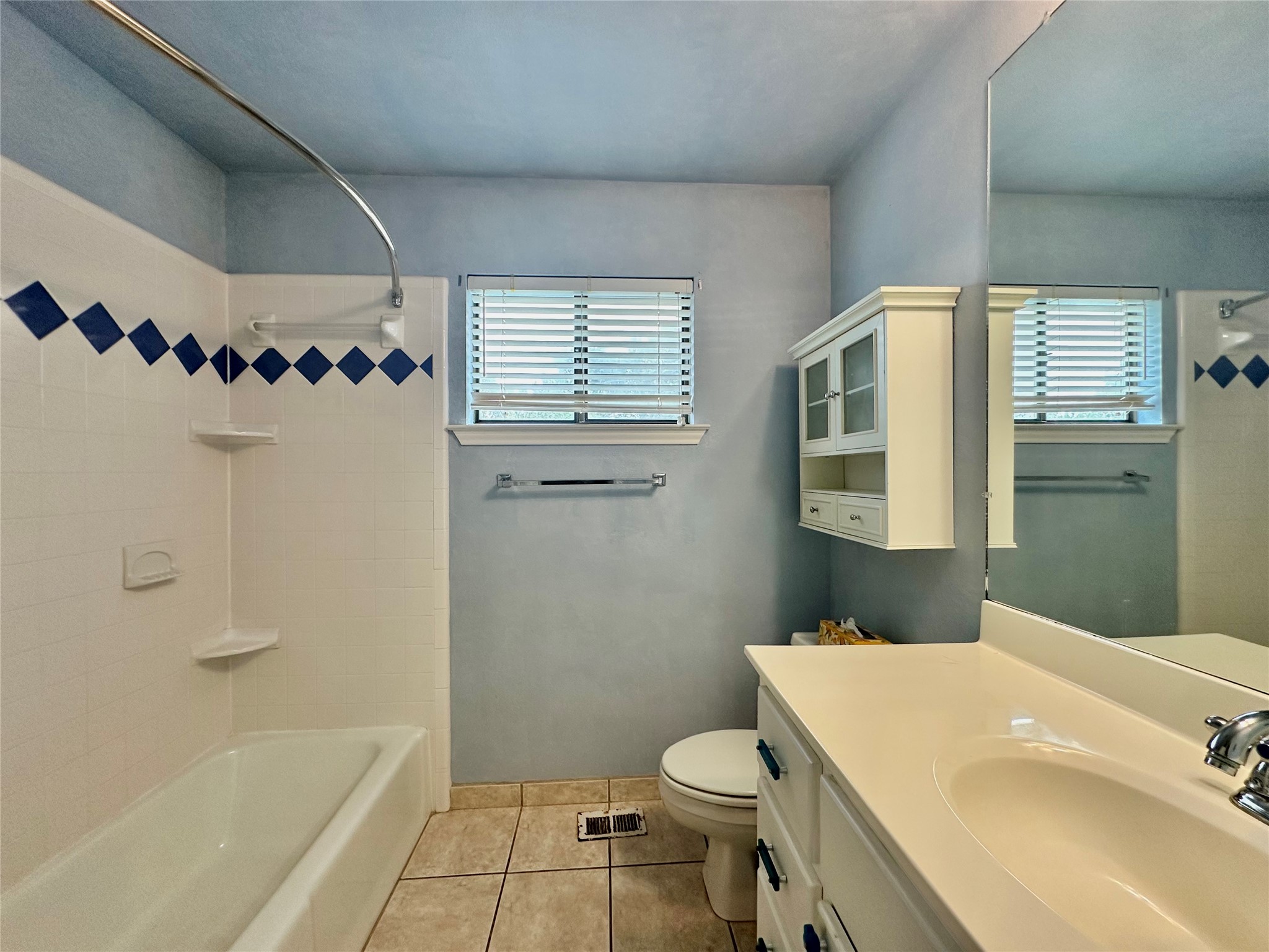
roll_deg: +0.1
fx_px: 513
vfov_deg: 85.7
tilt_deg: -0.4
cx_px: 634
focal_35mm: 14
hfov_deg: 102.1
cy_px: 476
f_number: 2.2
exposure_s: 1/120
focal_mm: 2.22
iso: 125
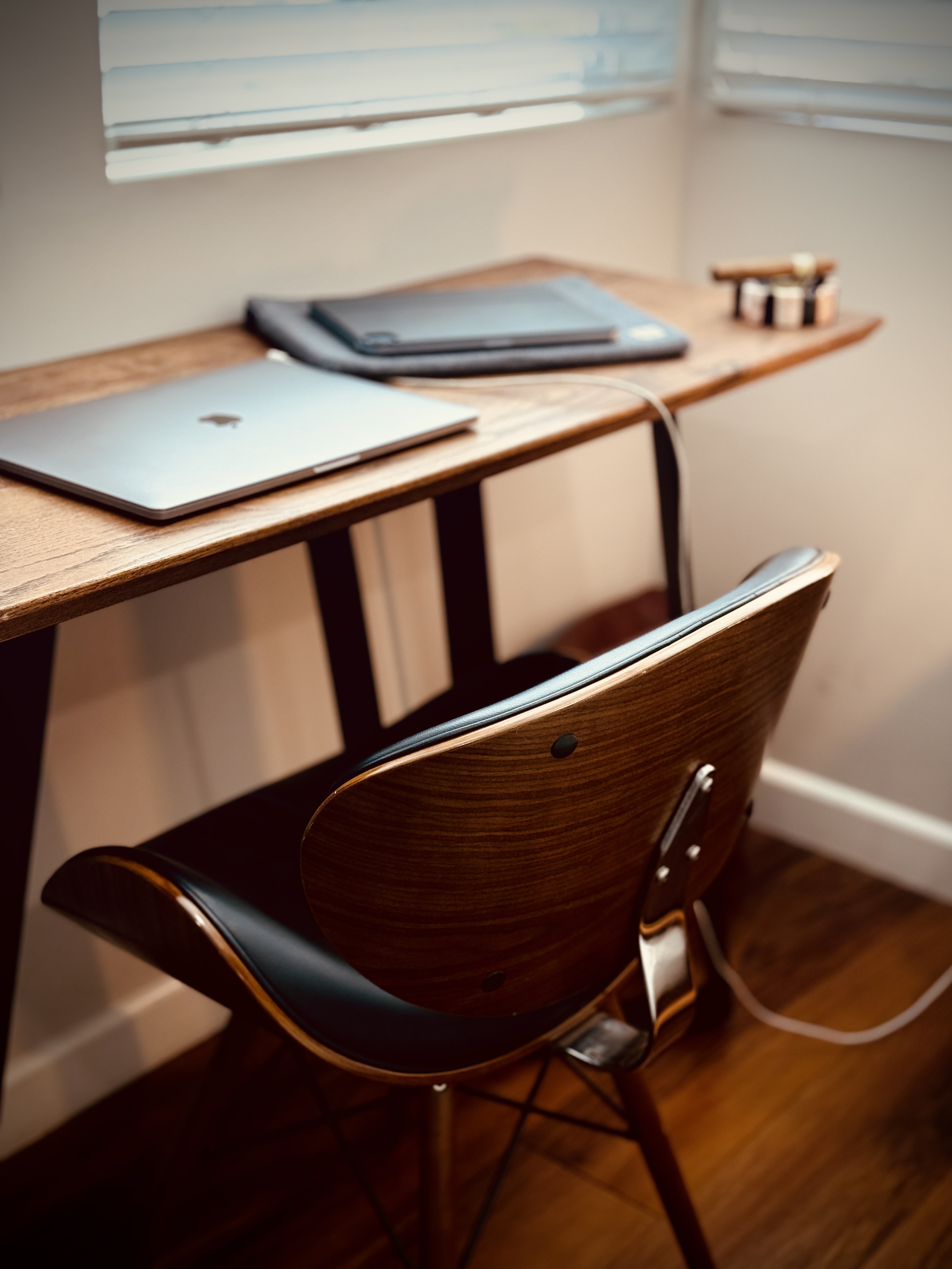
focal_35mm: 48
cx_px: 476
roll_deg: -2.7
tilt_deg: -22.8
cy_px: 634
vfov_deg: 39.7
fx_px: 1760
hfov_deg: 30.3
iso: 200
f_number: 1.78
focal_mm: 6.76
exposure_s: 1/262
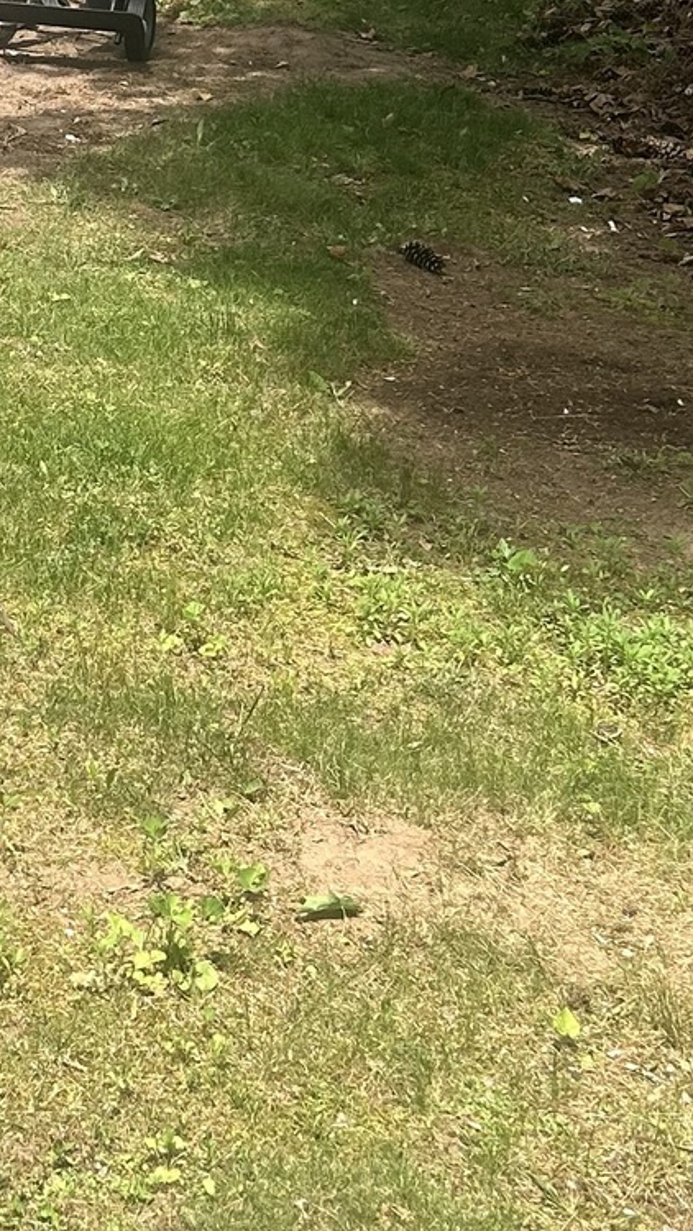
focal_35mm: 87
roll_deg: -3.5
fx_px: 2841
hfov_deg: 13.6
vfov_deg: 24.1
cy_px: 276
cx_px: -95
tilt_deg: -16.9
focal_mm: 5.7
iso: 50
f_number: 1.5
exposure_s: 1/1669
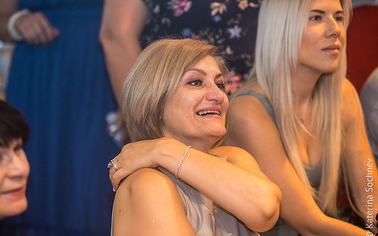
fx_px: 1586
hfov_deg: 13.6
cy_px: 116
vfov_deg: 8.5
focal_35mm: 154
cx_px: 188
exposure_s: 1/200
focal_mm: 150
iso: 3200
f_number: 3.2
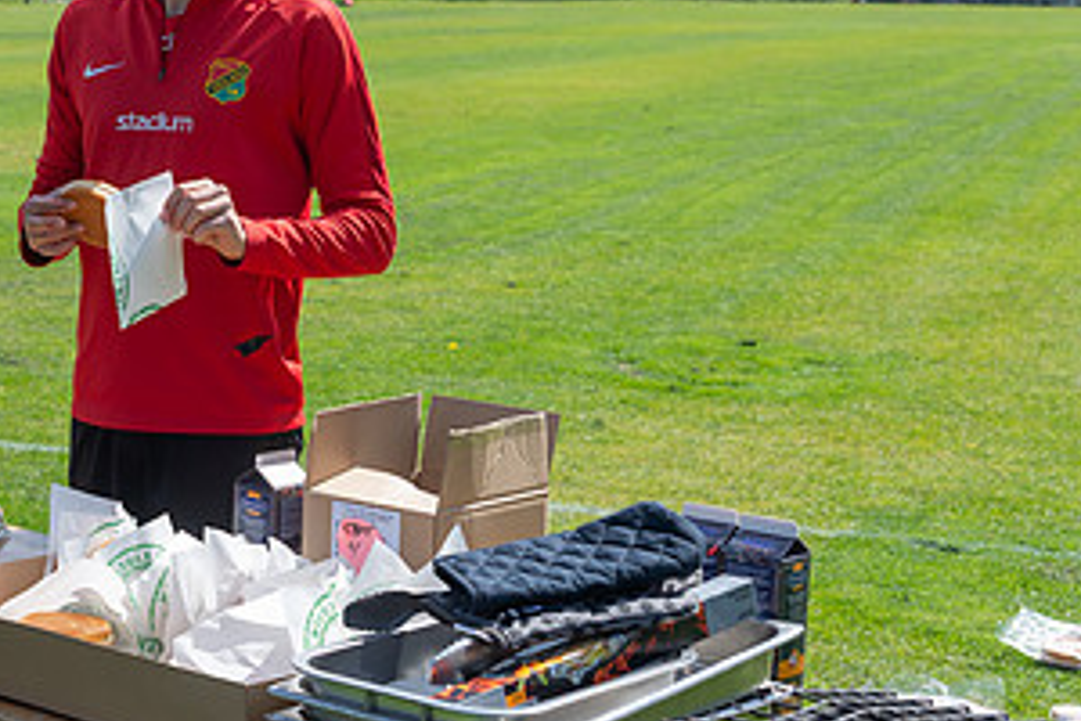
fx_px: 2672
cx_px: 50
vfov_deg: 15.3
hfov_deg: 22.2
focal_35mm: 89
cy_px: 160
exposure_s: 1/800
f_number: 4
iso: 160
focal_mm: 46
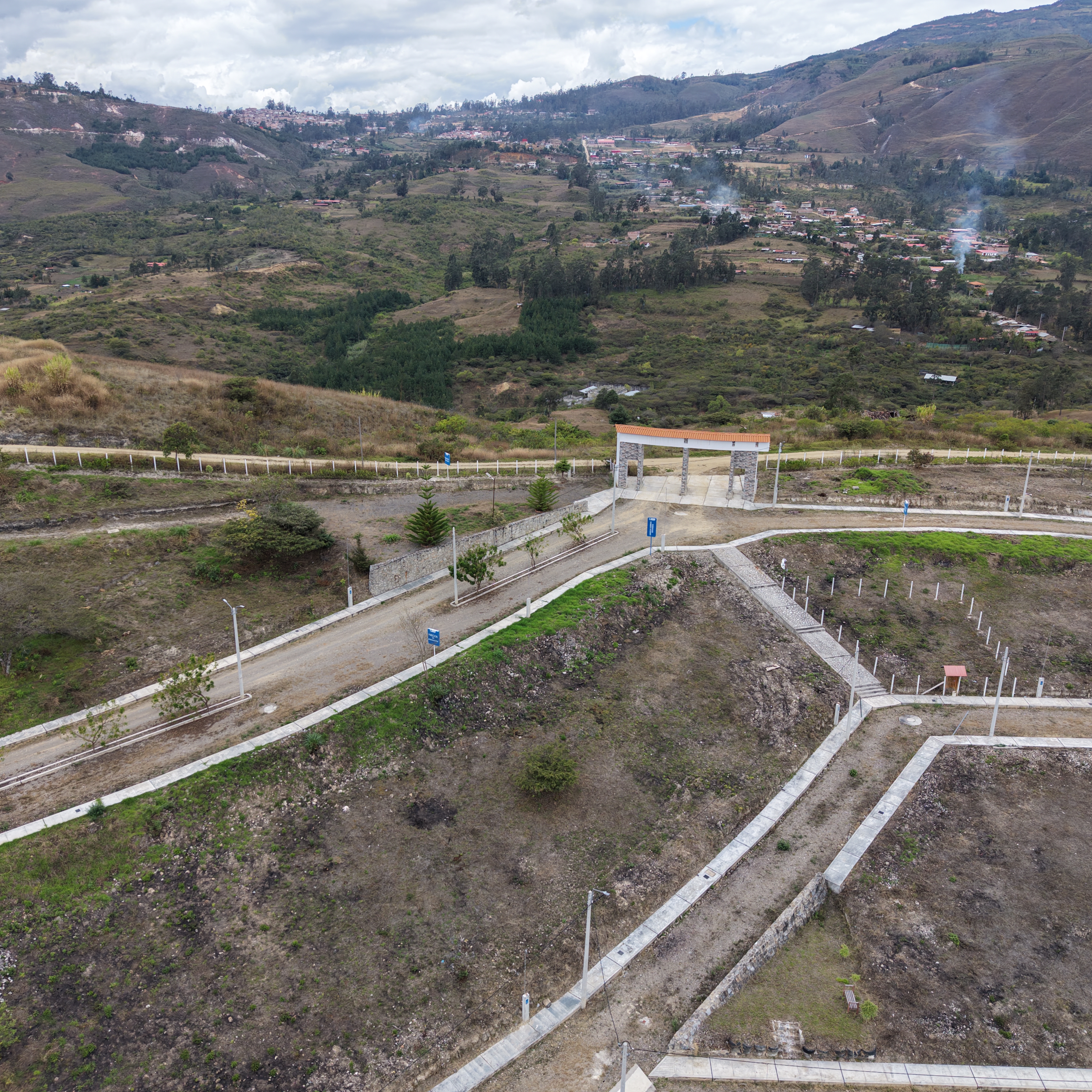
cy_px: 540
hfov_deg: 55.6
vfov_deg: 55.6
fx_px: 1035
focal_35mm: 29
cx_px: 540
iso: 100
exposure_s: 1/1250
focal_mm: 8.67
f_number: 1.8
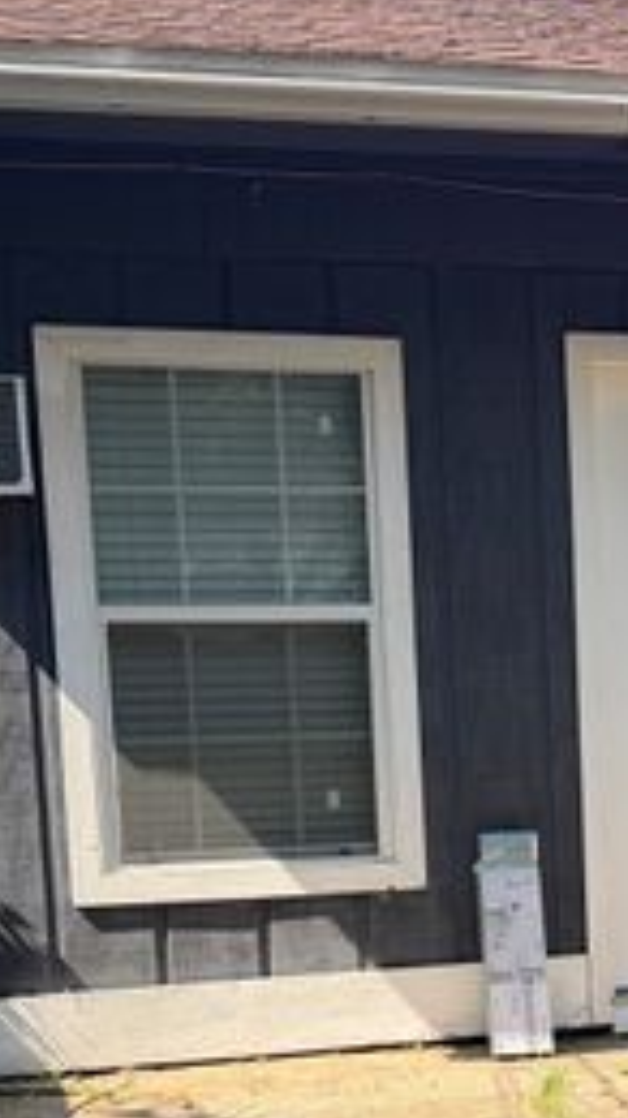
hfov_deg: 17.5
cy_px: 918
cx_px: 658
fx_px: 1986
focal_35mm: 67
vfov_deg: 30.6
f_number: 1.78
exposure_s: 1/1211
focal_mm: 6.76
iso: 80
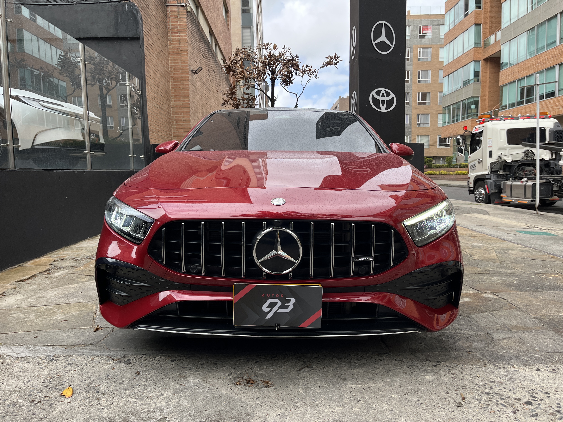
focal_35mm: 26
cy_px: 211
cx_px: 282
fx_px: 423
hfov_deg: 67.3
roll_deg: +1.3
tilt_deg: -4.8
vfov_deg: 53.1
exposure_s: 1/727
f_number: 1.6
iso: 50
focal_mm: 5.1
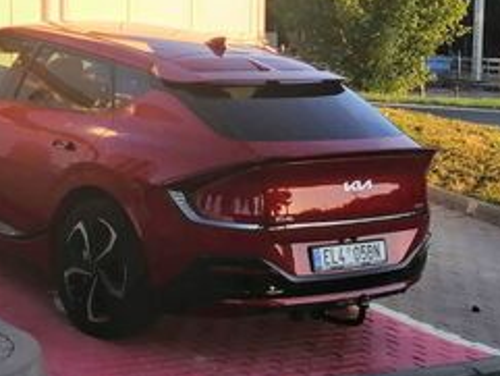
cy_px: 147
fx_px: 1402
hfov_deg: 20.0
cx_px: 89
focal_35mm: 97
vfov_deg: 15.2
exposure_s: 1/491
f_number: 1.8
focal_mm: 5.3
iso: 50
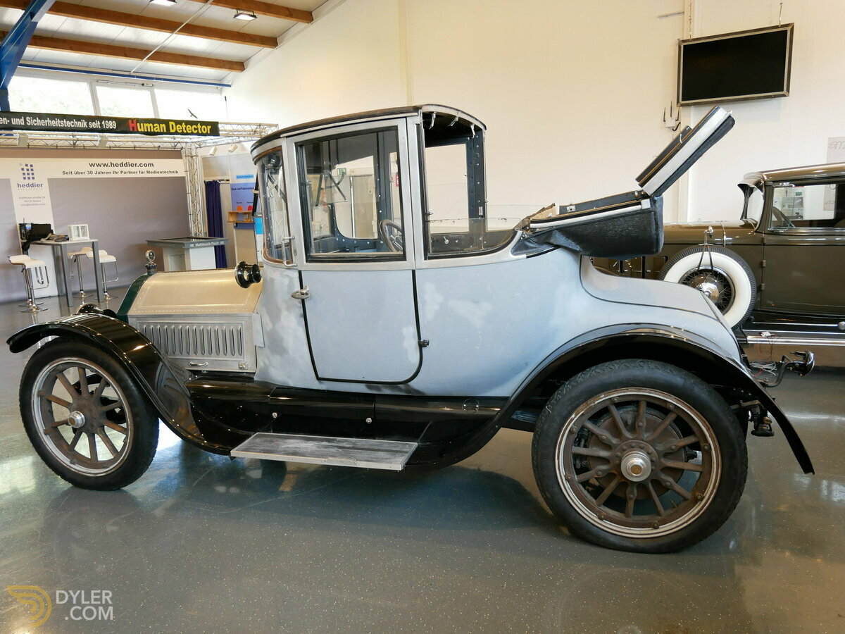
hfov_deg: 63.4
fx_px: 683
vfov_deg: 49.7
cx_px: 422
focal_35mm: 28
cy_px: 317
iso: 640
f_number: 3.6
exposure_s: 1/60
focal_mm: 14
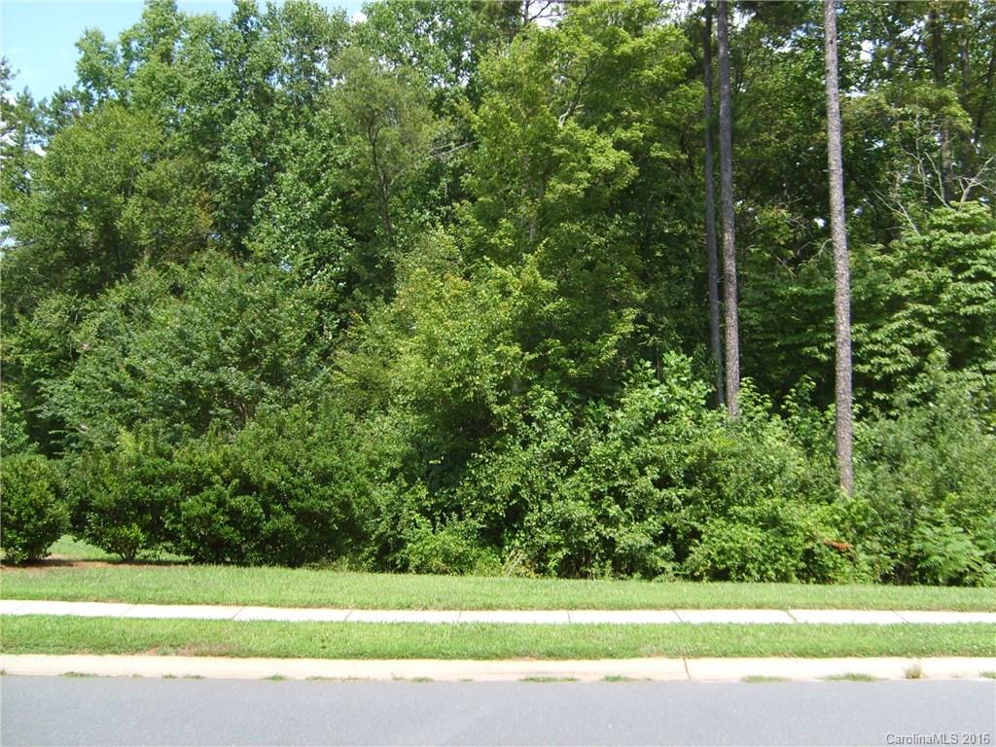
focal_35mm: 35
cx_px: 498
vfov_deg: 40.7
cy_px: 374
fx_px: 1007
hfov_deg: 52.6
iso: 50
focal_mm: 5.8
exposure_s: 1/750
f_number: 2.8
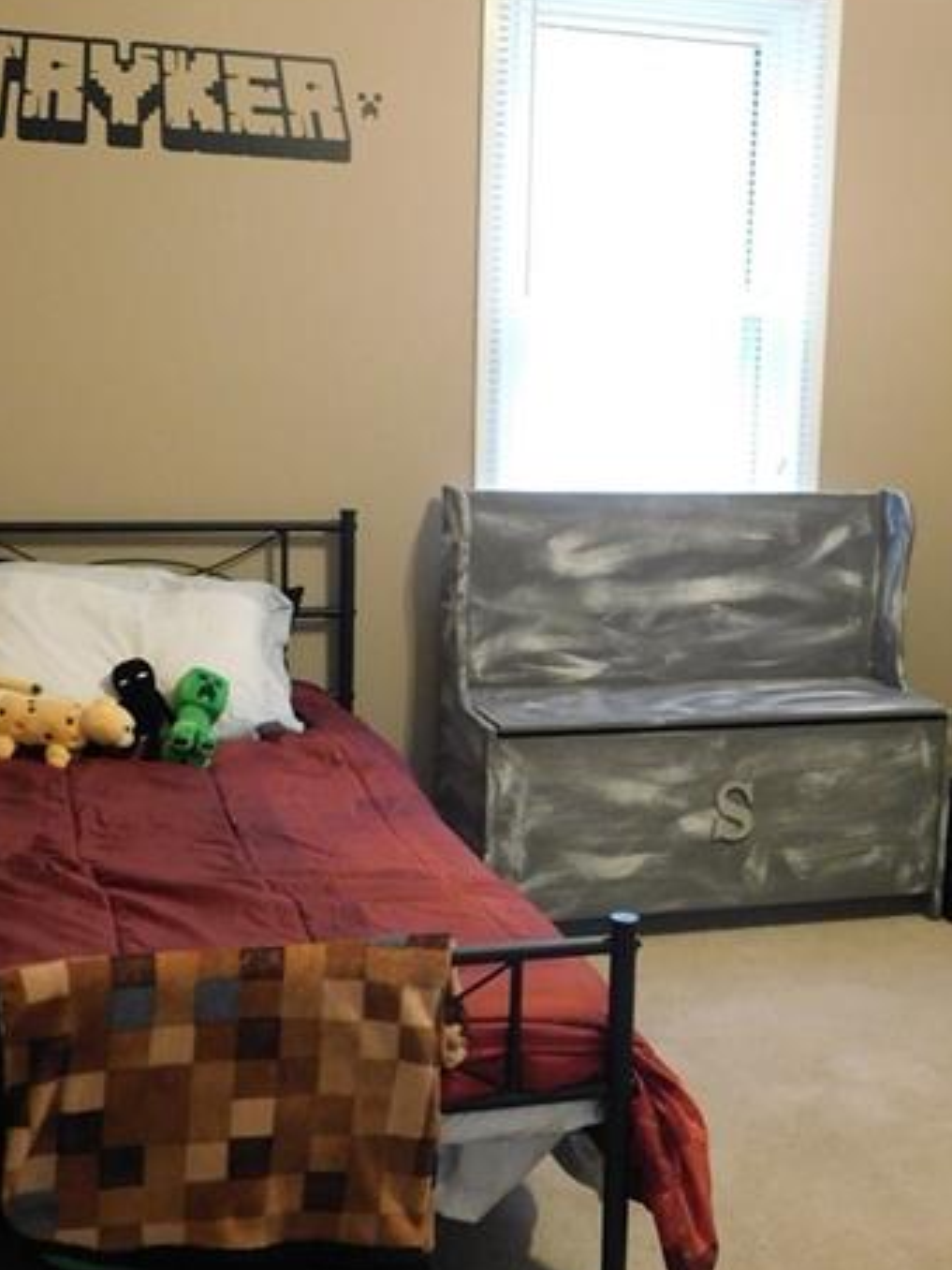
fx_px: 1870
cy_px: 677
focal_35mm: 51
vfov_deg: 37.5
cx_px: 643
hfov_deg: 28.4
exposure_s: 1/15
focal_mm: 5.3
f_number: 3.2
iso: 400
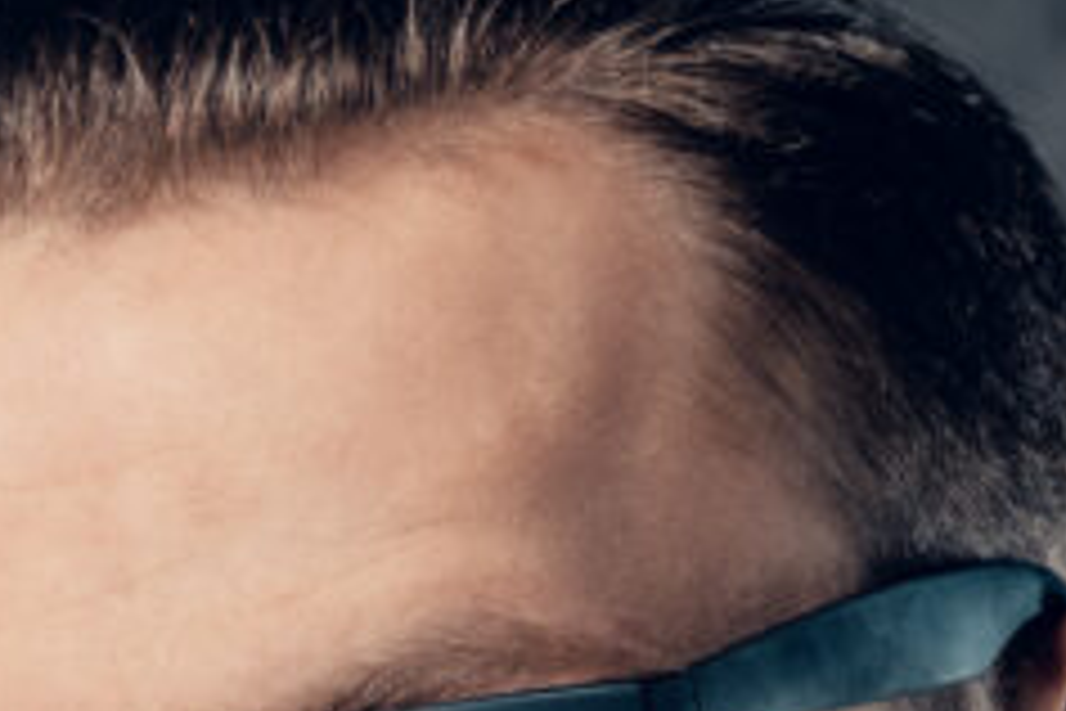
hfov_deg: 9.0
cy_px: 1159
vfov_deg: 5.9
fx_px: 6780
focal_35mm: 229
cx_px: 225
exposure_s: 1/180
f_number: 5.6
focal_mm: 35
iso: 200
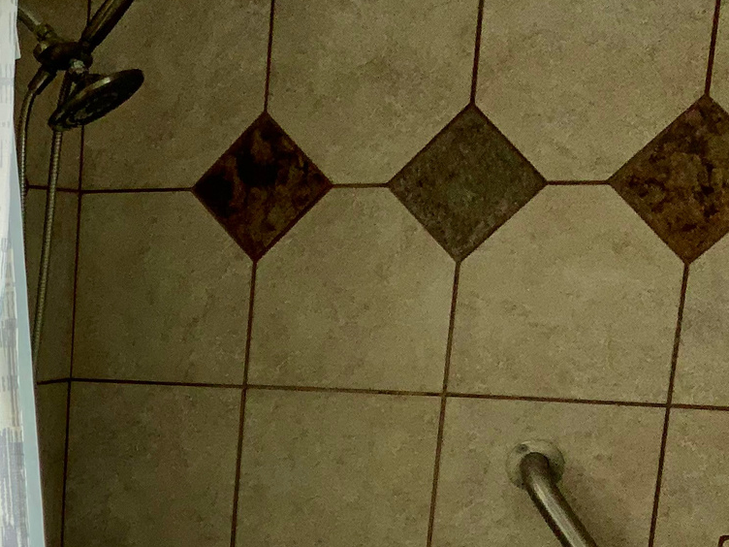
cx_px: -167
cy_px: 676
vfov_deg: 17.7
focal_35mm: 79
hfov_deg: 22.6
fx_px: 1664
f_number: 1.8
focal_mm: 3
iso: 16
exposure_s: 1/883
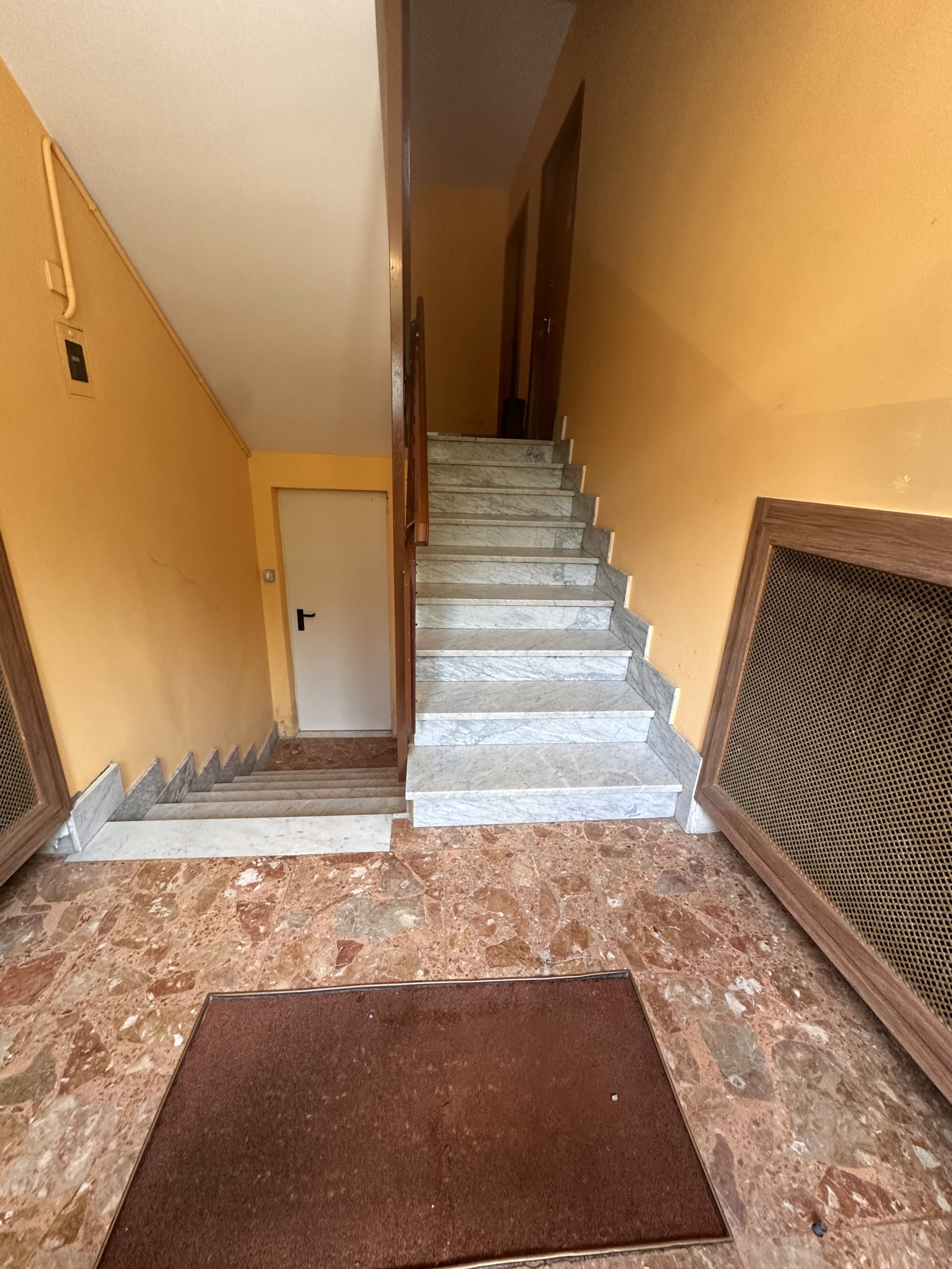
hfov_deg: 85.7
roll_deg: -2.5
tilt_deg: -18.8
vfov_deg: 102.1
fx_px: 513
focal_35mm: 14
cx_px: 476
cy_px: 634
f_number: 2.2
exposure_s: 1/99
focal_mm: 2.22
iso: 250
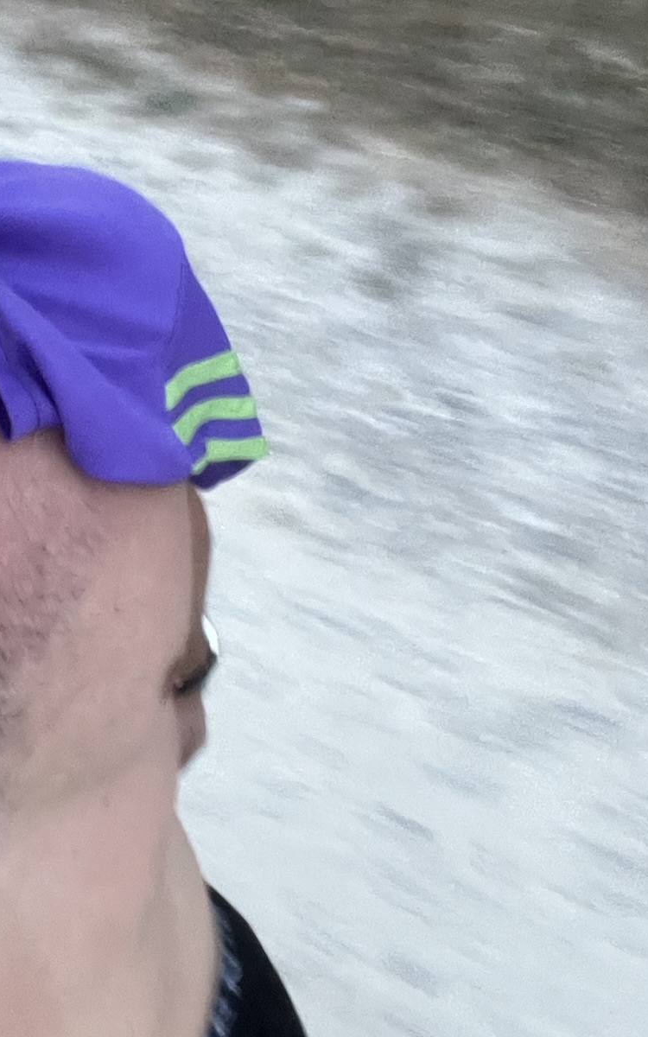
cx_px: 76
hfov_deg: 23.8
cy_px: 463
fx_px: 1498
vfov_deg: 38.1
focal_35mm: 53
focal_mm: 2.71
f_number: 2.2
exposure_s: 1/17
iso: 800
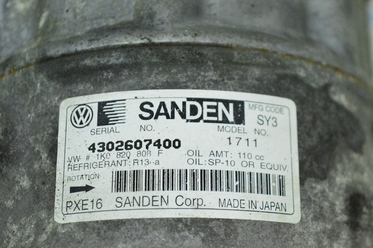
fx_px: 854
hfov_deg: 24.6
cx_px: 186
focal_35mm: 82
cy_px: 124
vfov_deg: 16.5
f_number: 5.6
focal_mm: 55
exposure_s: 1/500
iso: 6400
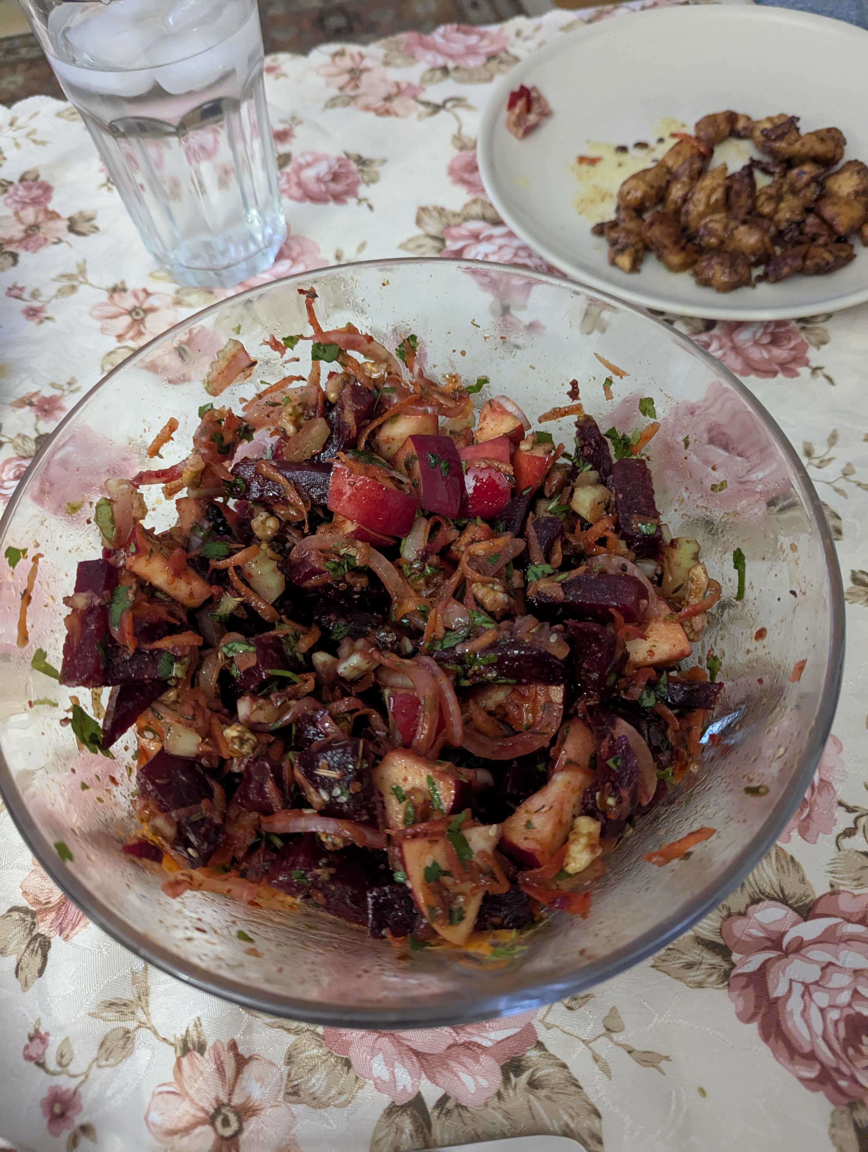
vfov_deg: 71.5
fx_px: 800
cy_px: 576
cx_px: 434
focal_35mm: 24
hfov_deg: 56.9
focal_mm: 6.81
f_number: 1.85
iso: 1911
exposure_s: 1/59.7
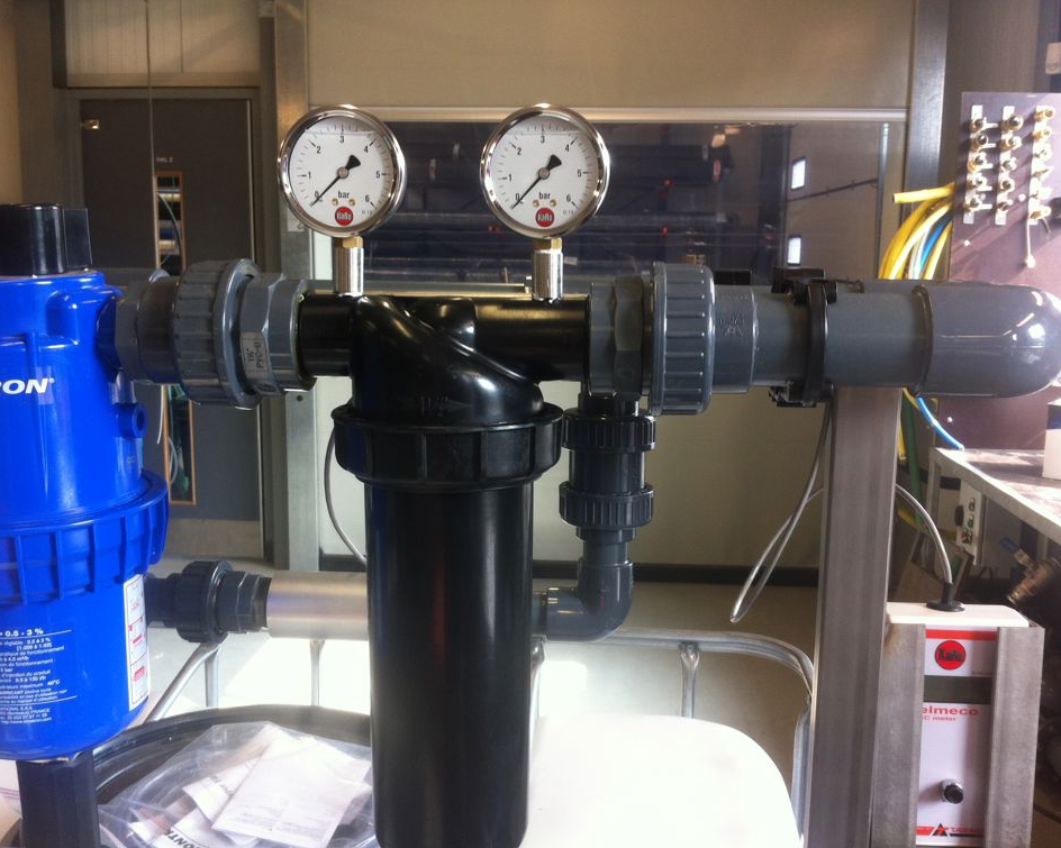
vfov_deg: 40.1
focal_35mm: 37
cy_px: 425
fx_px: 1162
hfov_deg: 49.1
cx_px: 533
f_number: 2.8
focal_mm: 3.85
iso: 80
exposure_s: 1/40
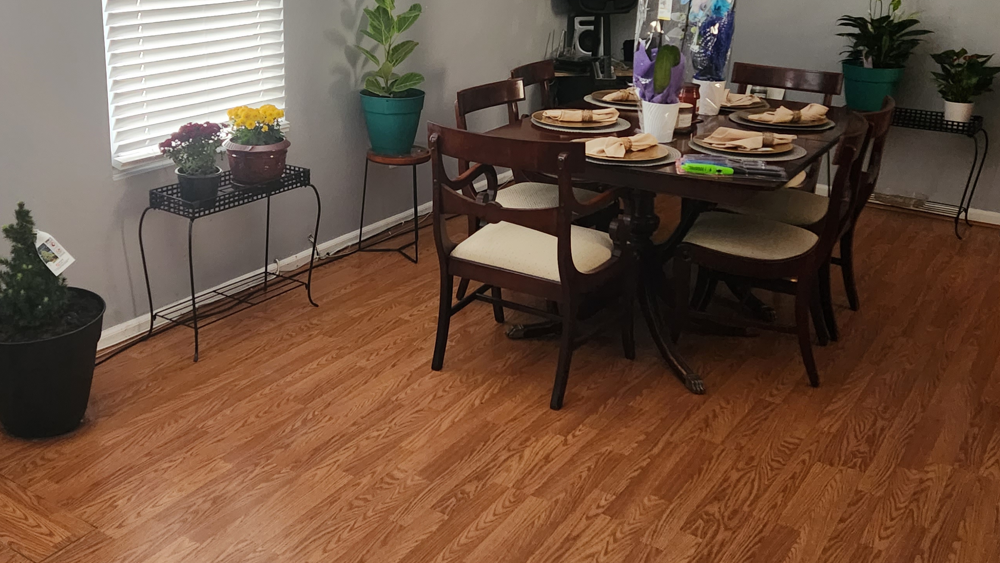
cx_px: 395
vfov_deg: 30.0
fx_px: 1034
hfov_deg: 51.2
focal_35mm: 39
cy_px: 155
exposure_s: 1/120
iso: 1000
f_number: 1.8
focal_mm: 5.4
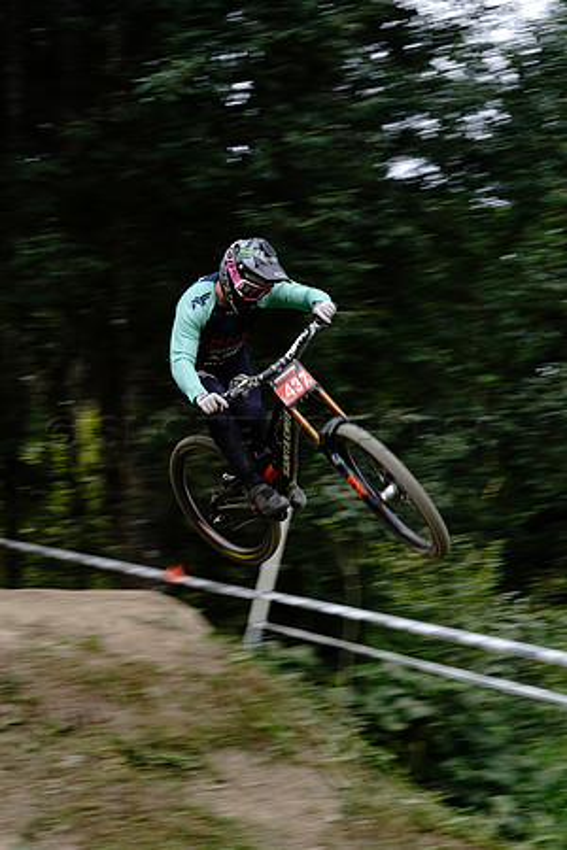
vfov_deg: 28.8
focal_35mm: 70
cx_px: 284
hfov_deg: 19.5
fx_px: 1654
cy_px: 425
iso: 125
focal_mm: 70
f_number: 10
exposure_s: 1/80
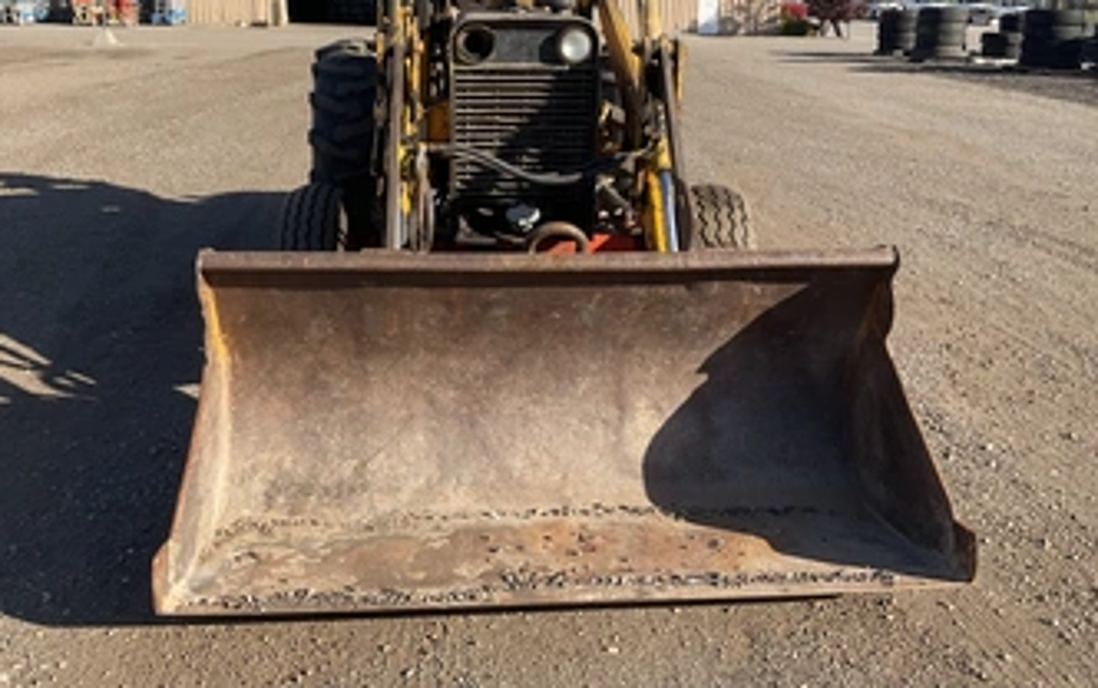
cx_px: 556
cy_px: 241
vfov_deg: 34.2
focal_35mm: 37
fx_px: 1108
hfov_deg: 52.7
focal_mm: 3
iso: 25
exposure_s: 1/1121
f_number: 1.8
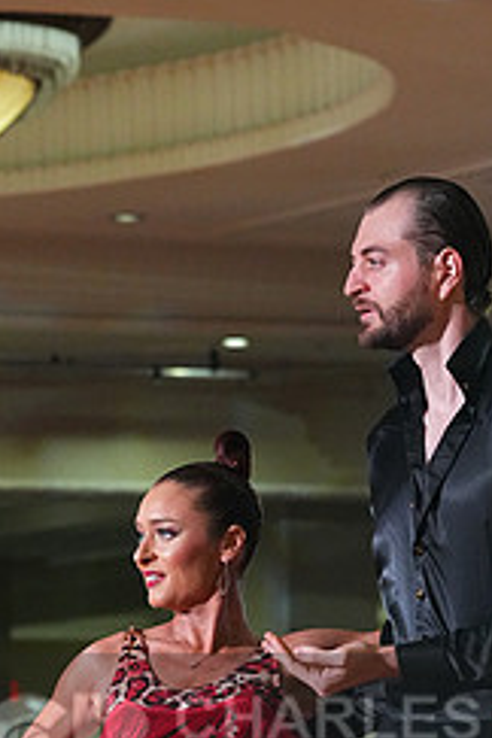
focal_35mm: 275
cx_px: 363
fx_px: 5637
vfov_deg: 7.5
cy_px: 756
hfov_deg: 5.0
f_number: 5.6
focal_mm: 115
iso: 8000
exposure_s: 1/400
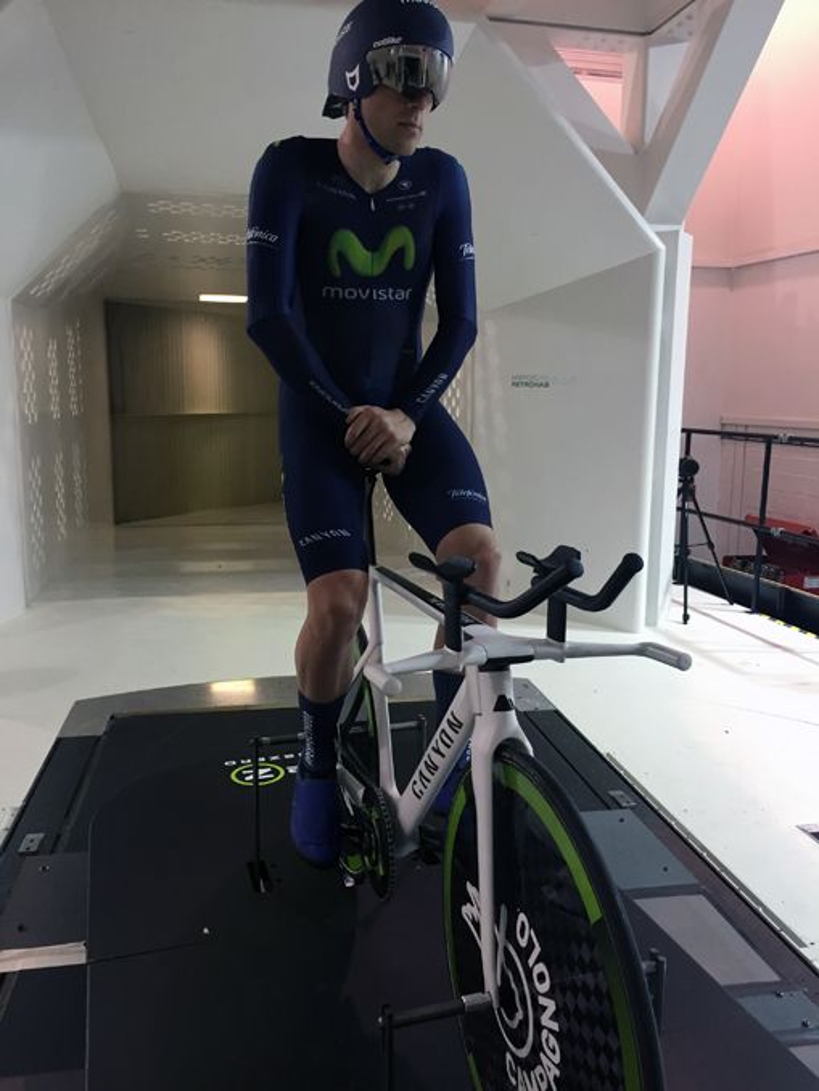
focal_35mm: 29
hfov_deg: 48.3
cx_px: 410
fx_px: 914
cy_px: 546
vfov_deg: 61.6
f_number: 2.2
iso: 50
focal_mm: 4.15
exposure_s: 1/33
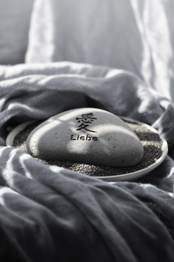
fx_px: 2126
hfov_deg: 4.7
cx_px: 87
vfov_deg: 7.1
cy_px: 131
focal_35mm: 292
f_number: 4.8
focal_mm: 195
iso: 500
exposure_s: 1/1000
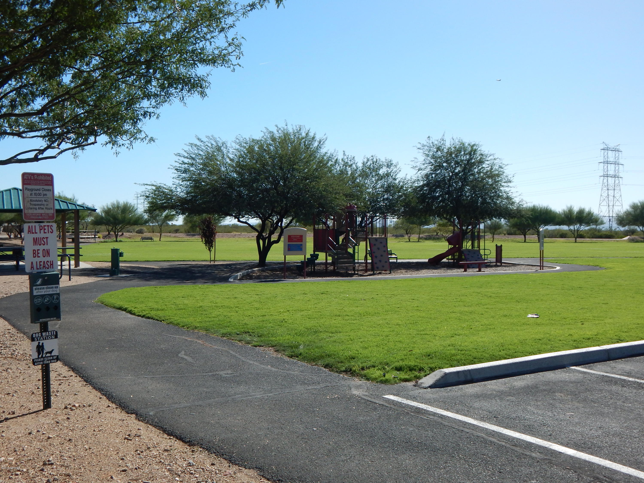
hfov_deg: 49.0
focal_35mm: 38
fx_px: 707
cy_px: 242
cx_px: 322
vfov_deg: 37.7
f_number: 6.9
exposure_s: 1/500
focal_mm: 6.8
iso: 125
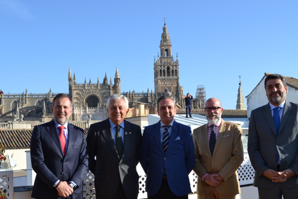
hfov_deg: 43.9
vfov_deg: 30.0
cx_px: 141
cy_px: 126
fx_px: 370
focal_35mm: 45
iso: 100
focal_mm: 23
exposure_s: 1/250
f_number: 8
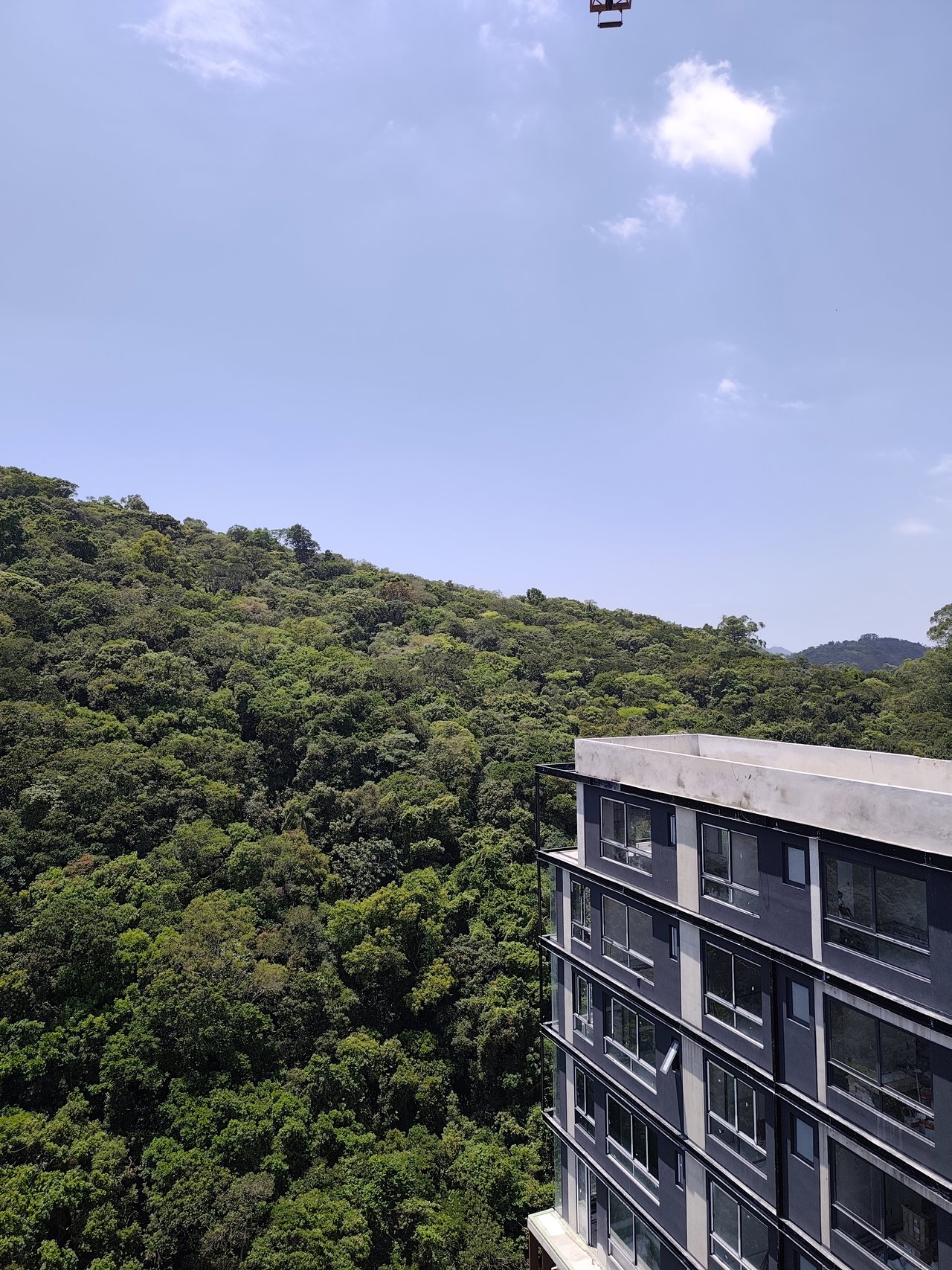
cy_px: 635
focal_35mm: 23
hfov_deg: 58.9
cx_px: 476
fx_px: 843
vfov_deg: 73.9
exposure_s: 1/742
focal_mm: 6.19
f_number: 1.65
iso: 50
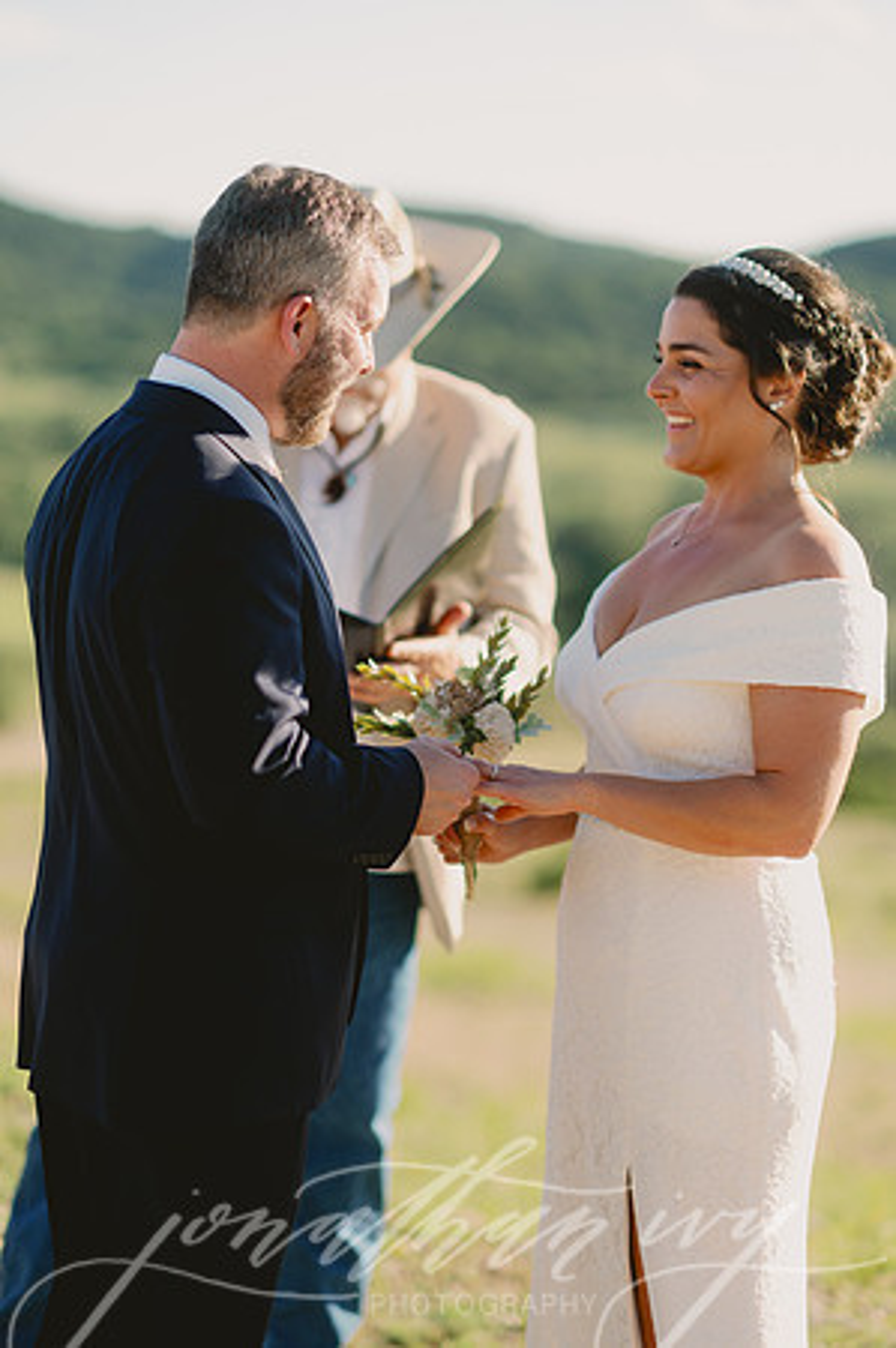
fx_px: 3180
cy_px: 674
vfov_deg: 23.9
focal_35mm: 85
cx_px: 448
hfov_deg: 16.0
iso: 50
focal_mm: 85
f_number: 2
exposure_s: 1/3200
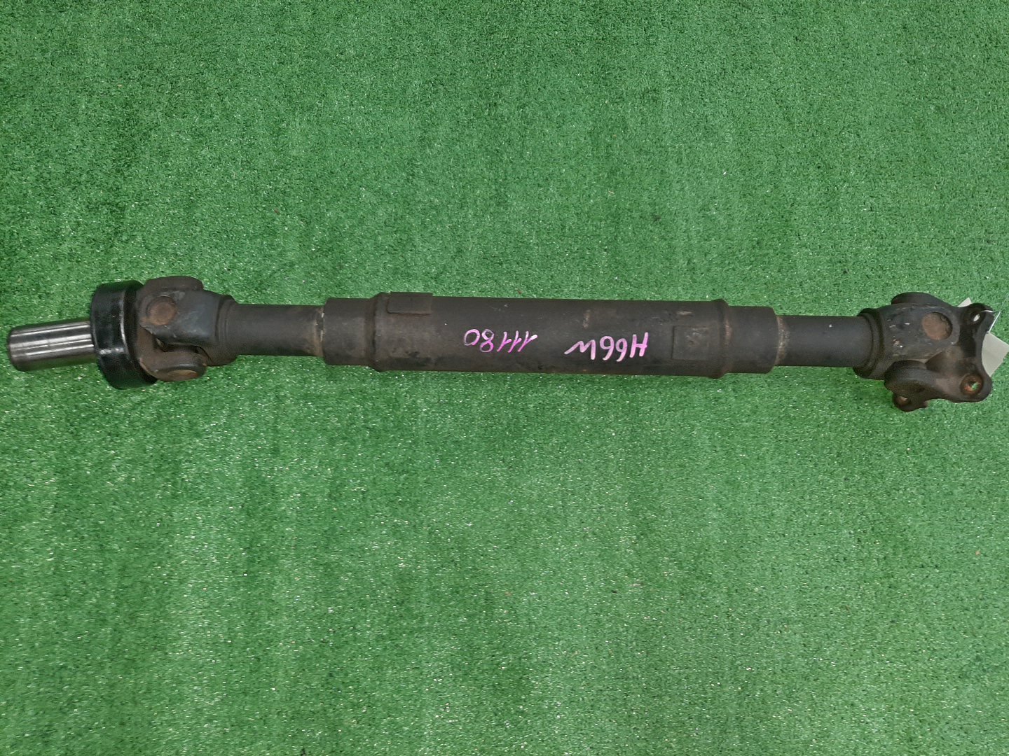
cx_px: 504
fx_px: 758
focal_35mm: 26
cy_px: 378
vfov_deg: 53.1
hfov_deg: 67.3
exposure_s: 1/50
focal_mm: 3.93
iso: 222
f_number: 1.7
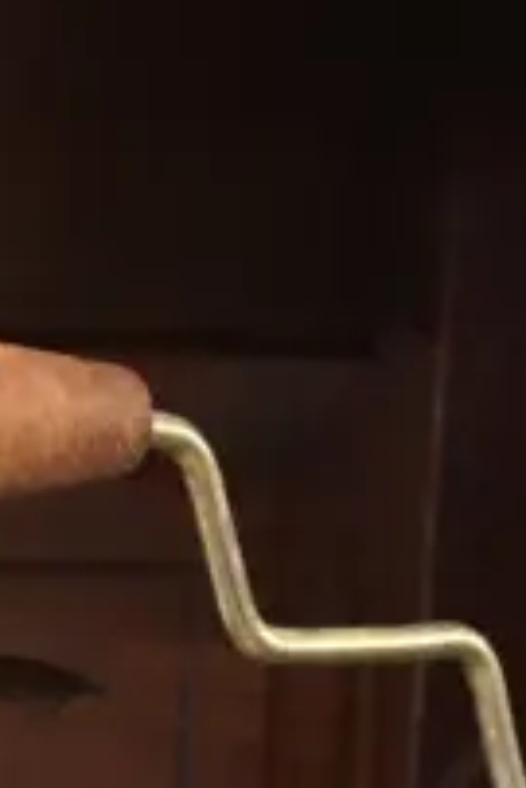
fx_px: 3347
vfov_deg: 11.6
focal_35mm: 153
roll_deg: -0.4
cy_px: 1744
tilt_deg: -16.8
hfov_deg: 8.8
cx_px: -195
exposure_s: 1/17
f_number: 2.2
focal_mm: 4.15
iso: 64
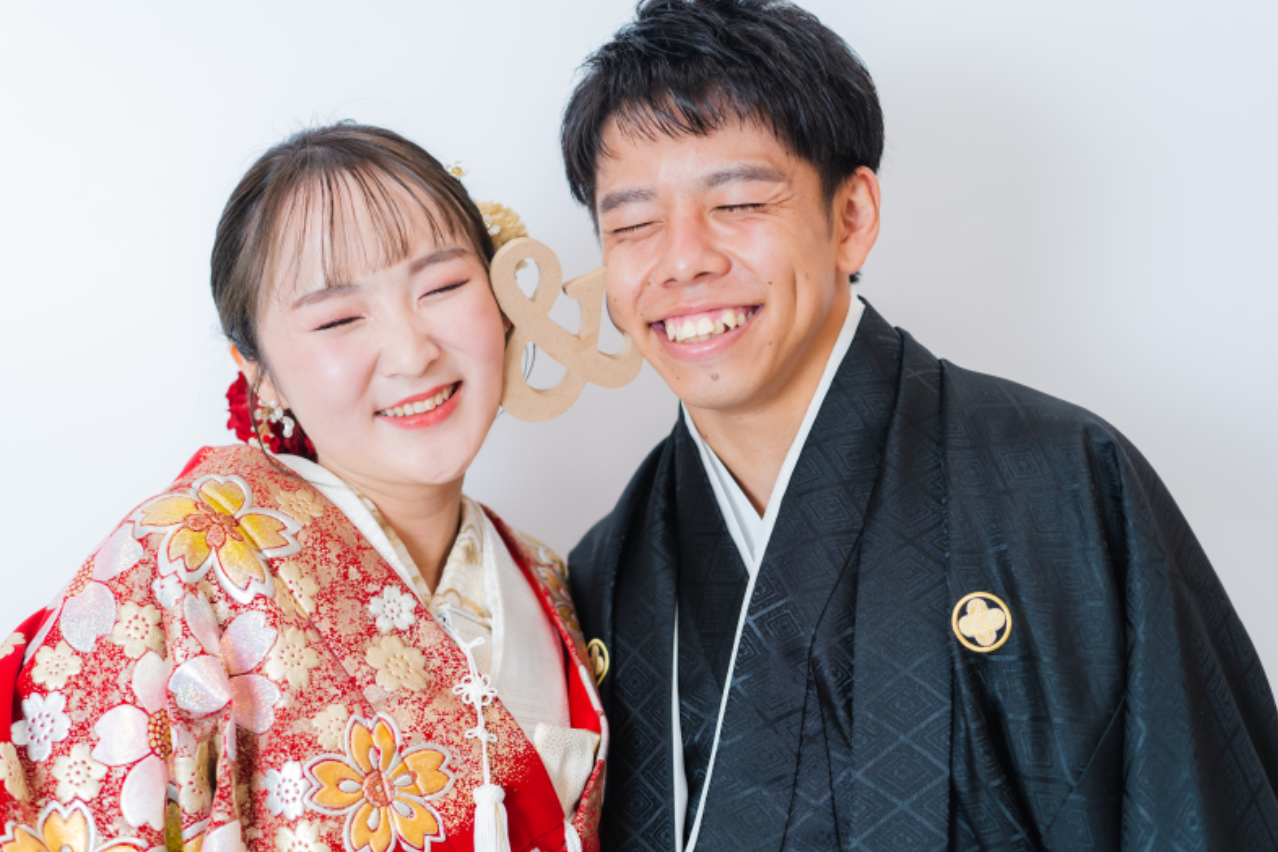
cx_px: 646
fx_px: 1988
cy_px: 430
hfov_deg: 35.6
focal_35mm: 56
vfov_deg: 24.2
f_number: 2.8
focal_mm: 55
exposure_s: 1/125
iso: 640
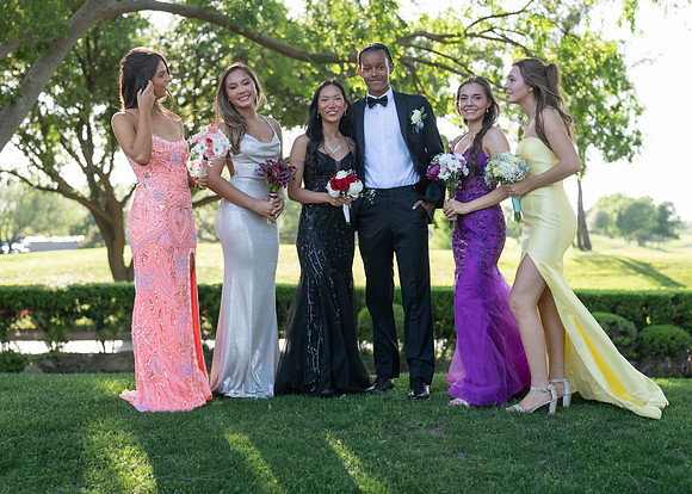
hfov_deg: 36.1
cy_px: 247
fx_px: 1063
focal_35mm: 54
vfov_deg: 26.2
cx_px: 325
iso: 160
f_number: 2.2
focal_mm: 50
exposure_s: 1/640
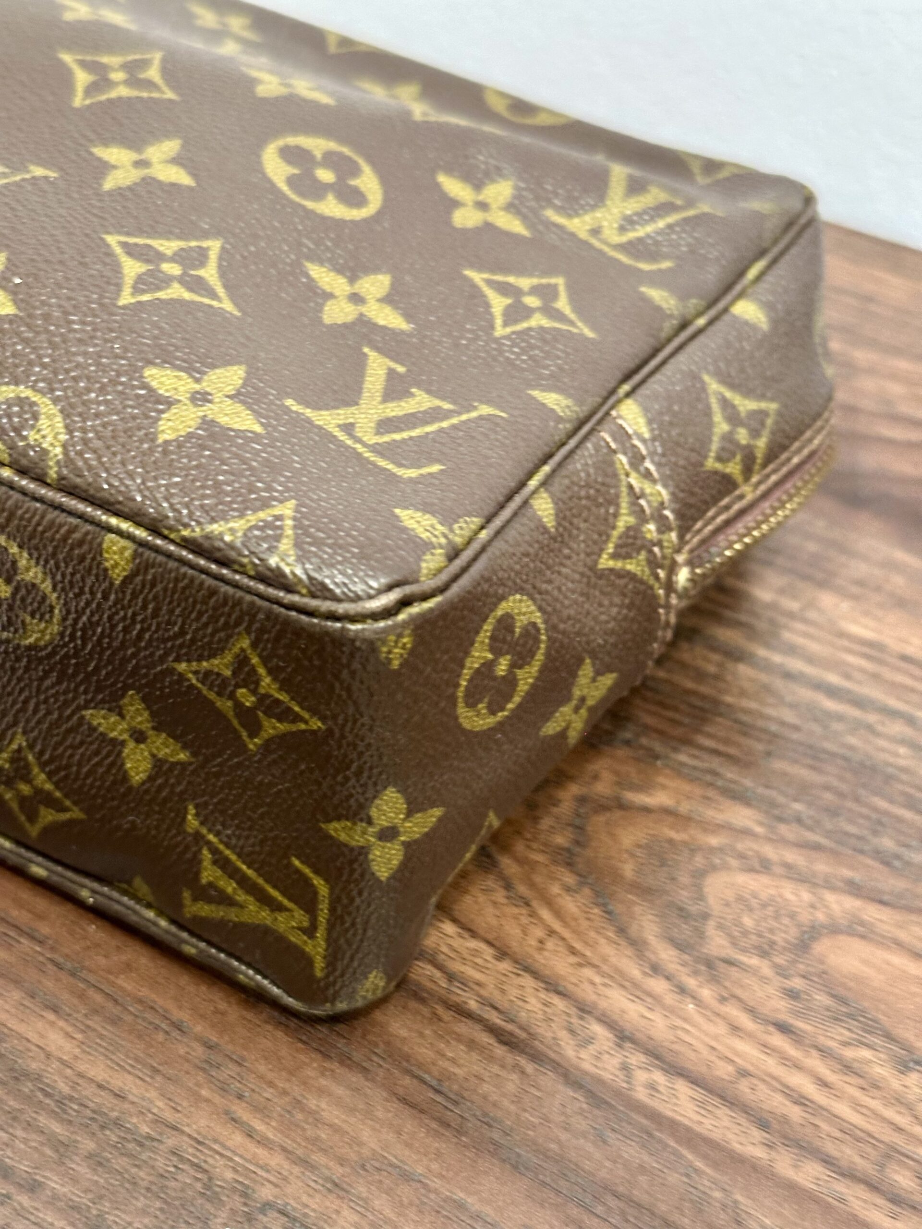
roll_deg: -2.7
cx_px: 461
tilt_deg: -43.7
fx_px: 1705
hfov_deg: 30.3
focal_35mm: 48
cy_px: 614
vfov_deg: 39.7
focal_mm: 6.86
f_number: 1.78
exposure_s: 1/33
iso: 320
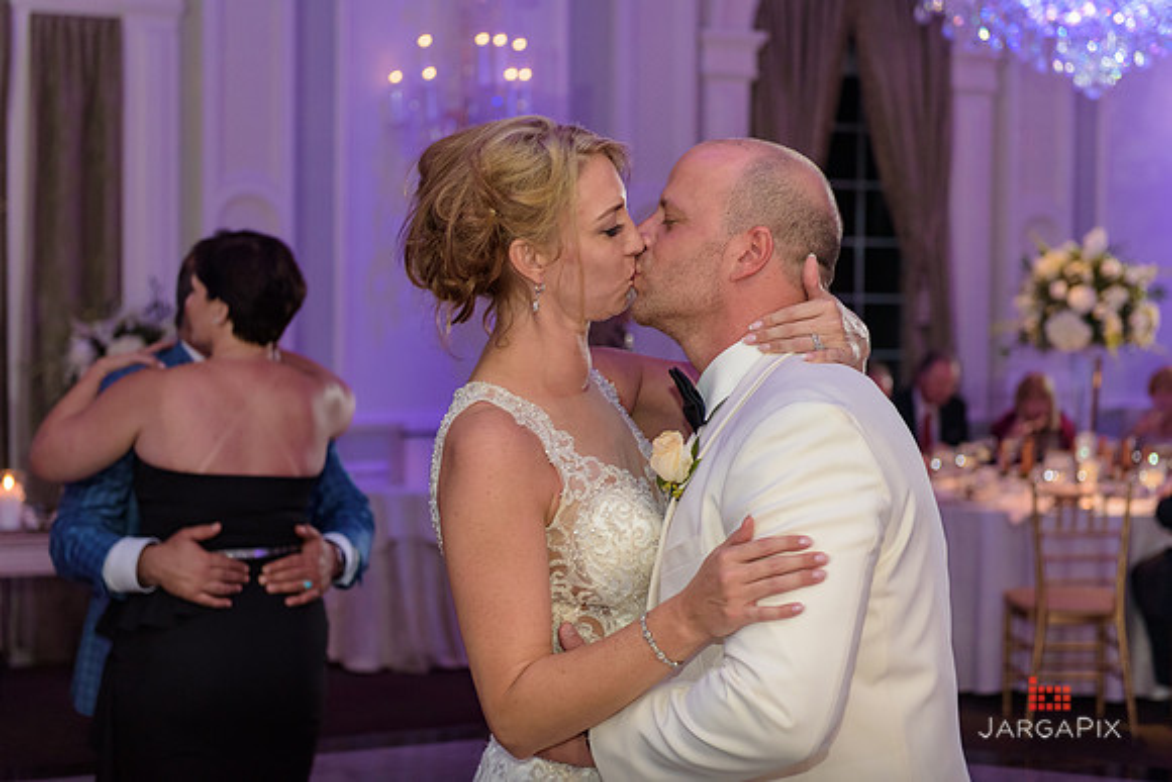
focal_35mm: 70
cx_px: 586
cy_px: 391
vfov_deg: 19.5
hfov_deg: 28.8
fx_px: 2279
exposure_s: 1/125
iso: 1600
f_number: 3.2
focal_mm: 70
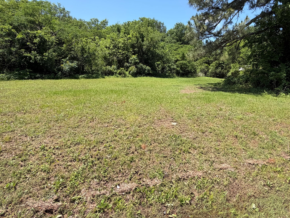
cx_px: 159
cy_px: 91
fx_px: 159
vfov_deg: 68.3
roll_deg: -1.3
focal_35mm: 19
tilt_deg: -6.7
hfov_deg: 84.4
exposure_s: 1/770
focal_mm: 2.22
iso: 40
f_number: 2.2
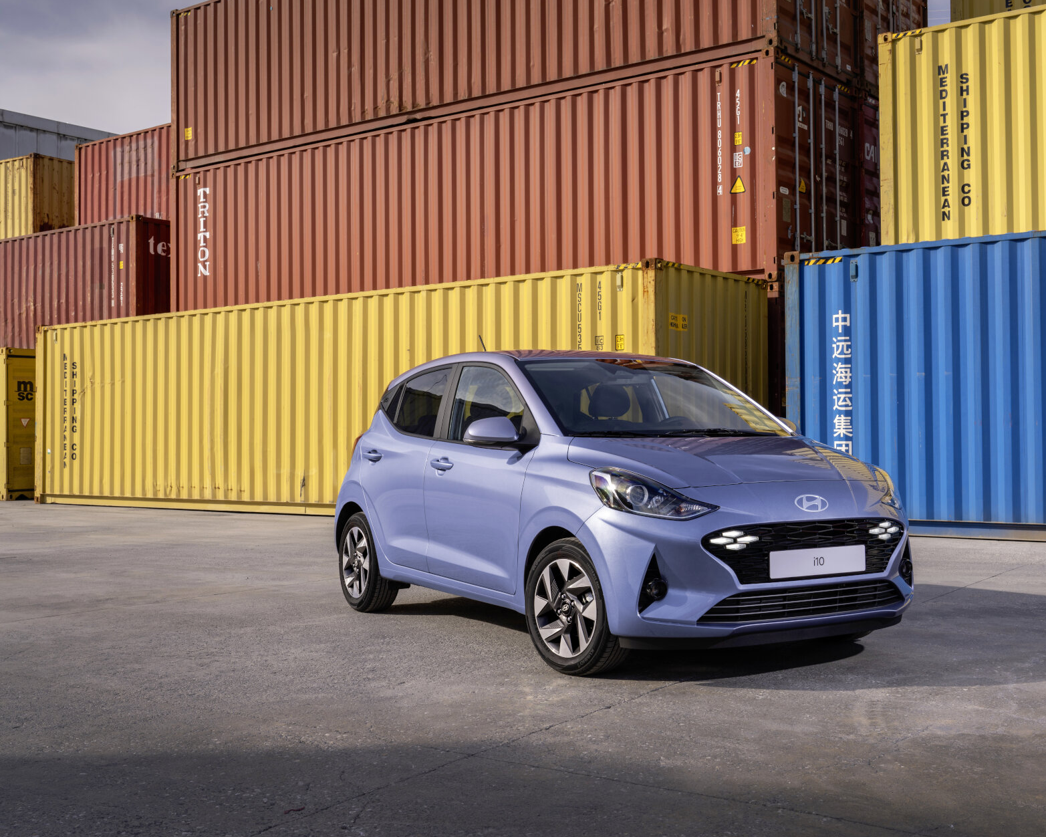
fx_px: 1176
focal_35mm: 38
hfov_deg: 47.7
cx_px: 620
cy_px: 415
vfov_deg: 39.2
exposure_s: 1/40
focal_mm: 33
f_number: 11
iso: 100
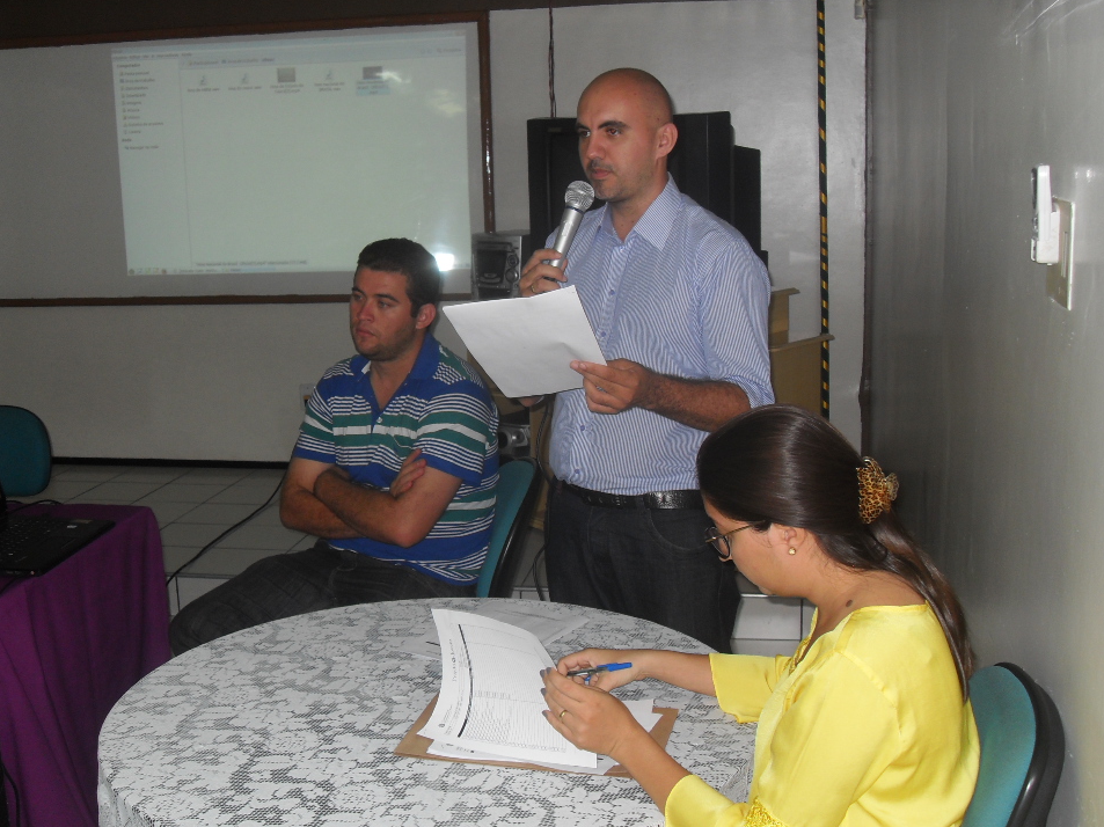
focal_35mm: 43
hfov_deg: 43.8
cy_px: 402
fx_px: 1371
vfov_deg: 33.6
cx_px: 588
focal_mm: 7.1
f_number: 3.1
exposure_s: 1/45
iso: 100
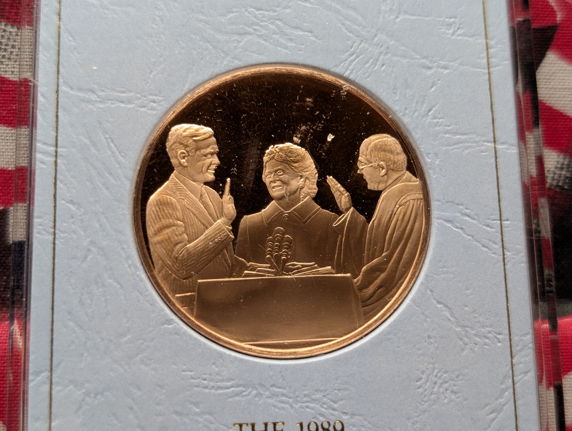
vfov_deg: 29.7
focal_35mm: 49
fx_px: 811
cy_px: 216
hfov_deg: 38.9
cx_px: 286
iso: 54
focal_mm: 6.9
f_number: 1.68
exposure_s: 1/61.6
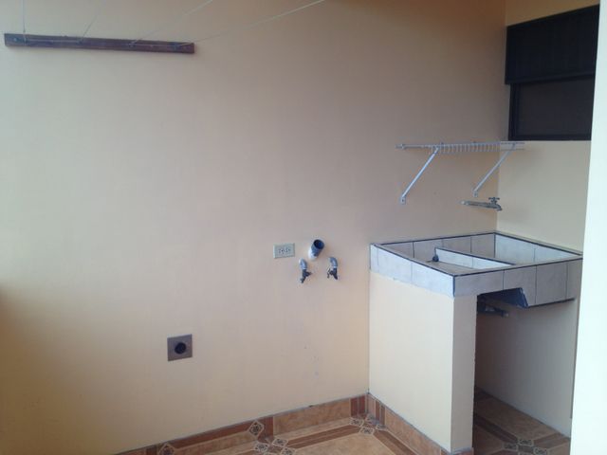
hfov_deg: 52.6
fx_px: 614
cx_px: 304
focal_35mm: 35
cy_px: 228
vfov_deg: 40.7
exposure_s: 1/120
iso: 50
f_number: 2.4
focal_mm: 4.28
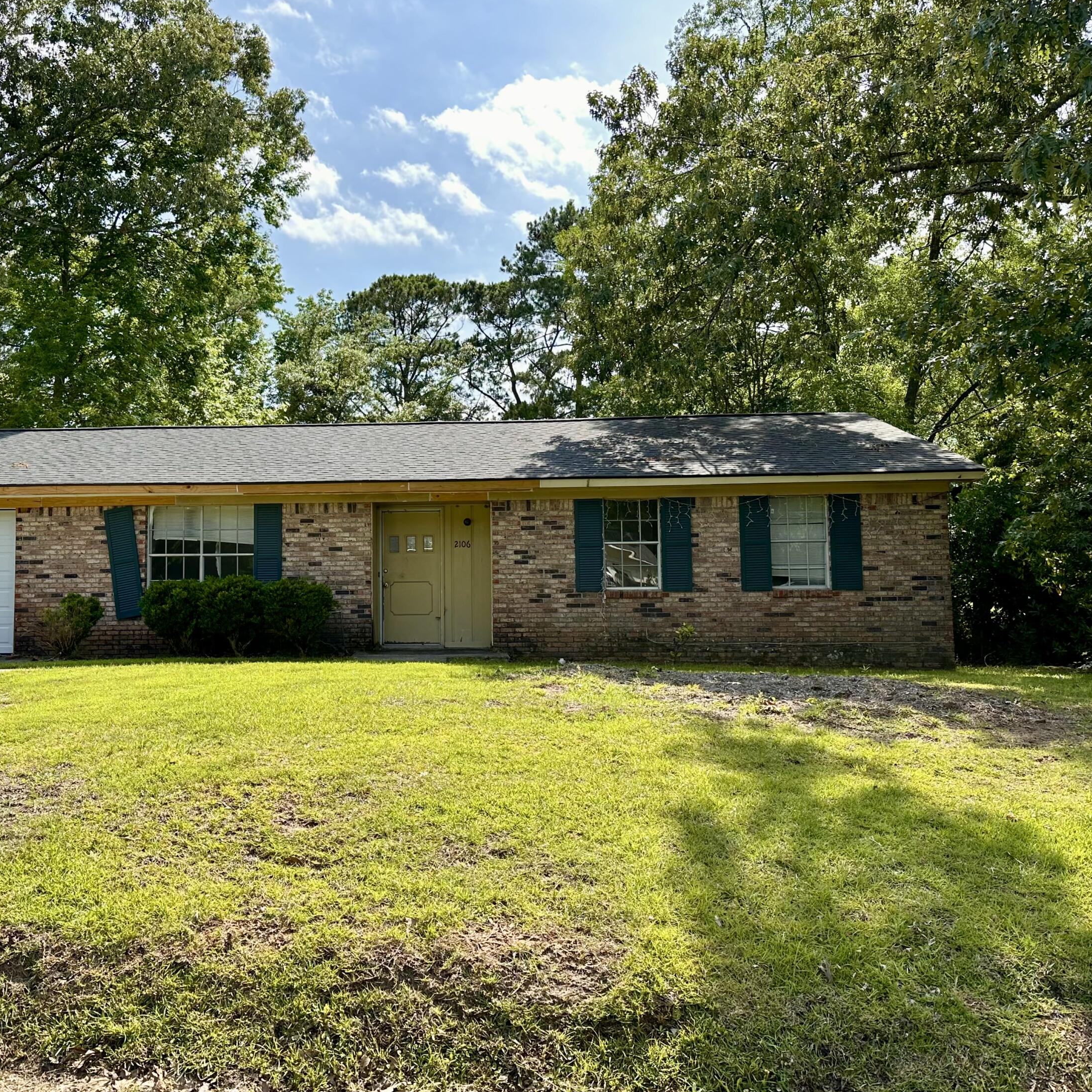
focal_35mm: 29
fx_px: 1035
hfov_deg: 55.0
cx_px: 408
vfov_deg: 55.6
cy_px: 540
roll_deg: +0.5
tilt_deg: +2.7
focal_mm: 6.86
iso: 80
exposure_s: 1/1949
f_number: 1.78
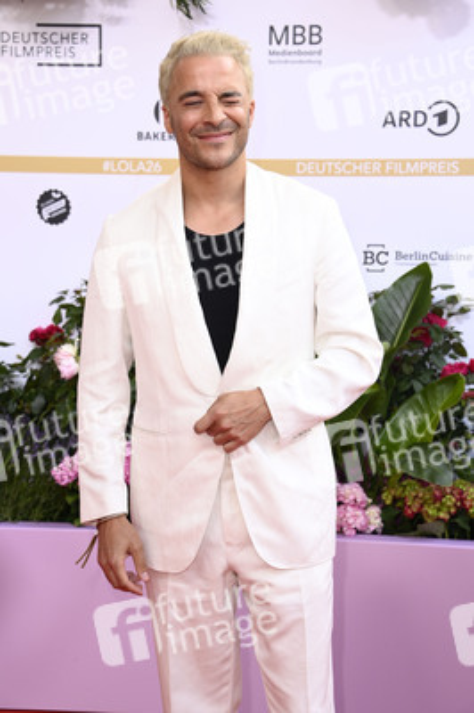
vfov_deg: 24.8
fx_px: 1622
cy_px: 356
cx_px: 237
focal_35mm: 82
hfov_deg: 16.6
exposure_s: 1/250
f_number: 6.3
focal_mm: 82
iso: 640
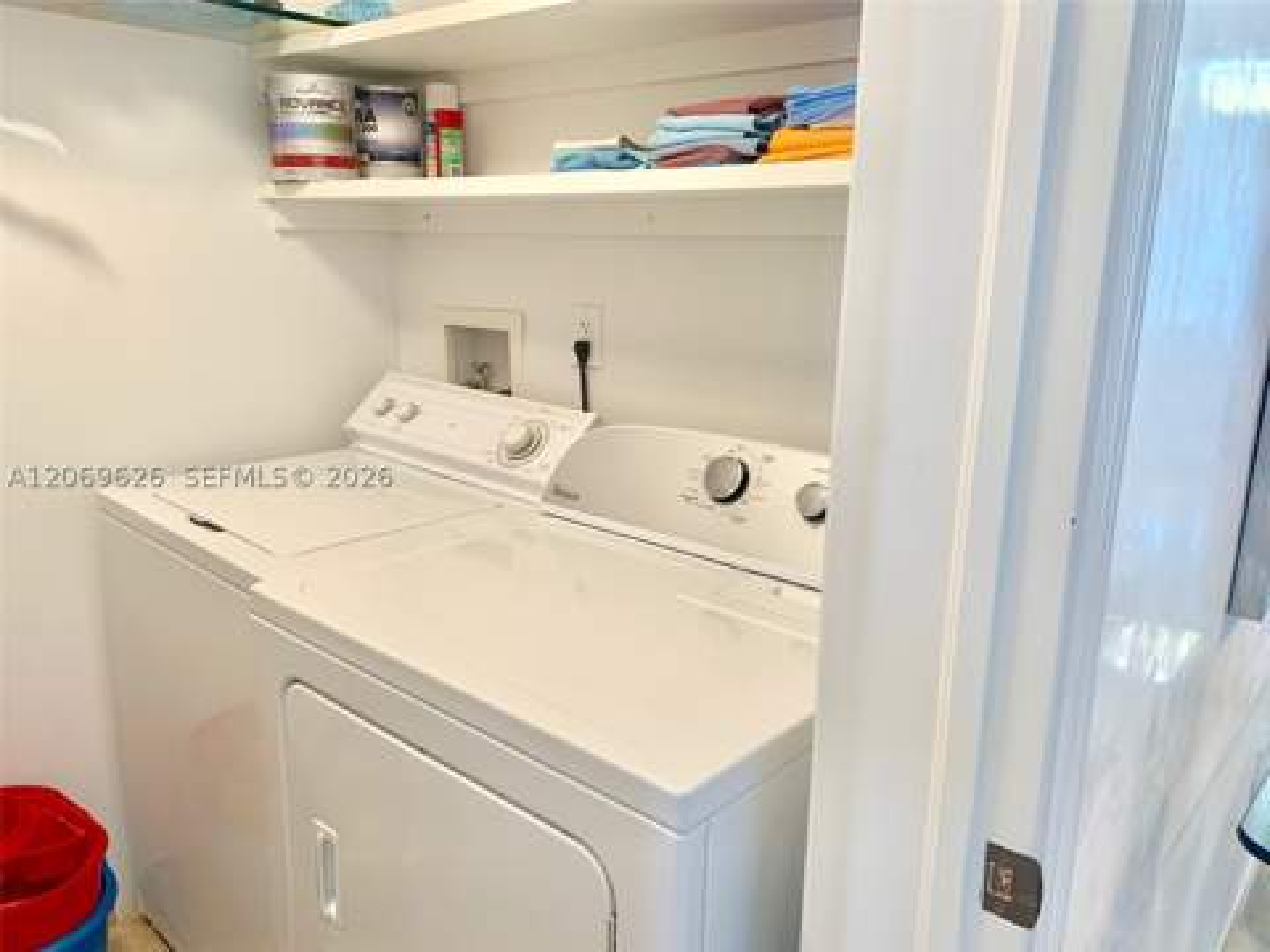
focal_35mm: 26
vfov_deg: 53.1
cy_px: 476
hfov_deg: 67.3
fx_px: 954
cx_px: 635
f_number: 1.8
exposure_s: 1/60
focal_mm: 4.25
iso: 64
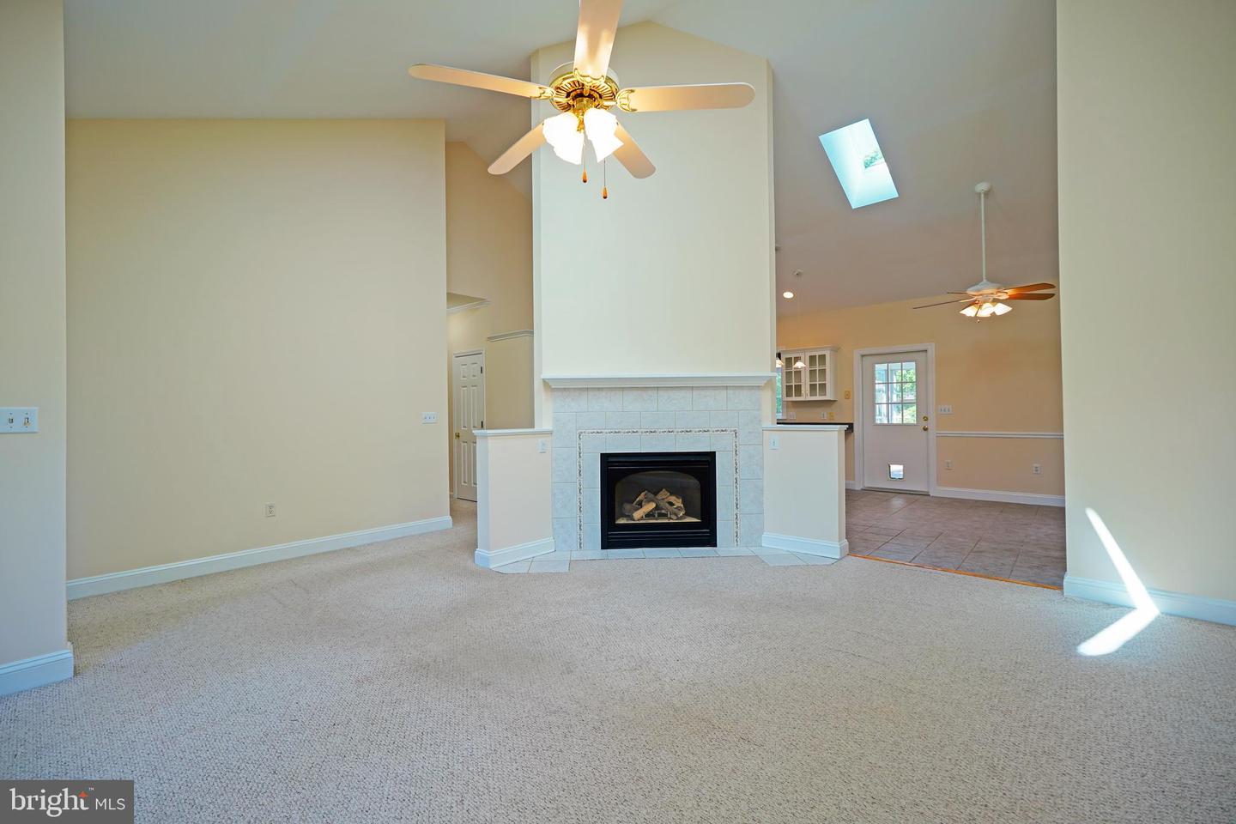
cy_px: 412
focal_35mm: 15
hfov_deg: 100.4
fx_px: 515
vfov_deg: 77.3
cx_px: 618
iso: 100
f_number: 4
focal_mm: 10
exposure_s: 1/50
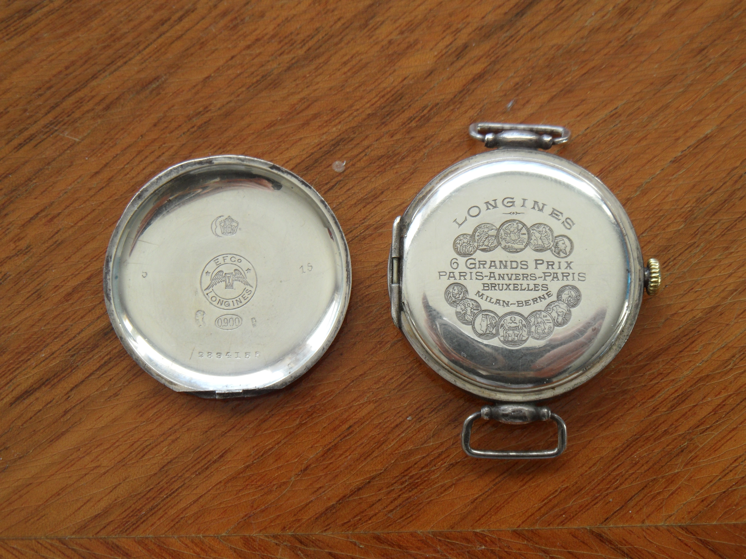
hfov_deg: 24.4
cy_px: 280
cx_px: 373
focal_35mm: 80
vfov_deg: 18.4
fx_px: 1724
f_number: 4.2
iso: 120
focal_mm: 13.2
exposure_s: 1/45
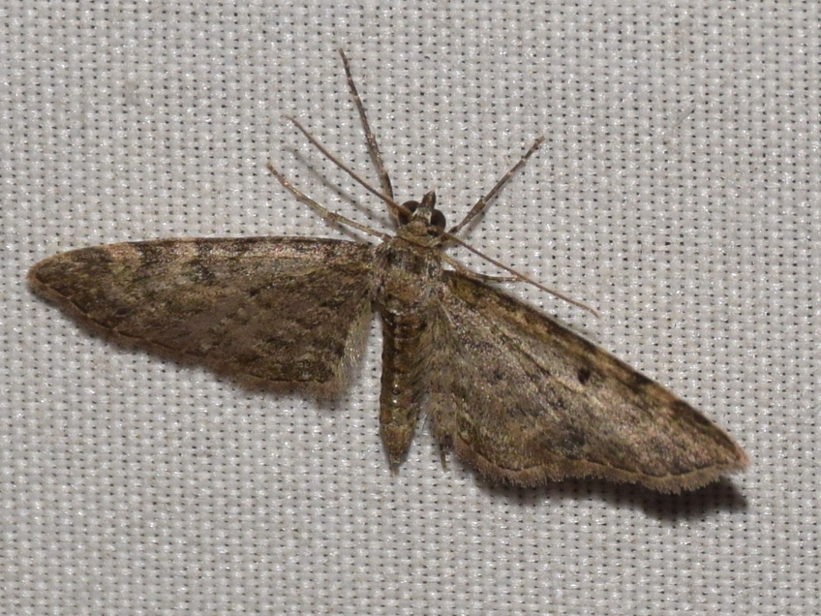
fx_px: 5408
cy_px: 308
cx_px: 371
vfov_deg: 6.5
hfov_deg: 8.7
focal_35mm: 228
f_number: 10
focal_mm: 140
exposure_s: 1/160
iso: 400
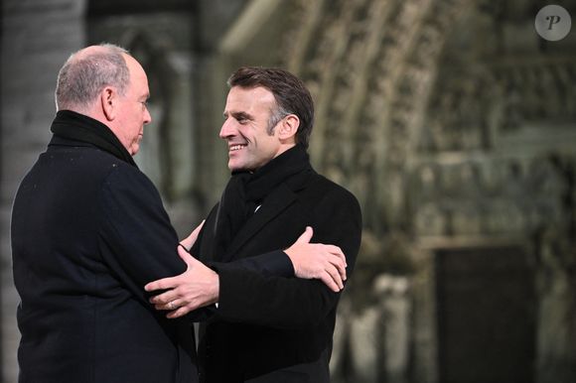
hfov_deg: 9.8
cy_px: 192
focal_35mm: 210
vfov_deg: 6.5
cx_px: 288
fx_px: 3358
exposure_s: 1/320
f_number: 5.6
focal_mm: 210
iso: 3200
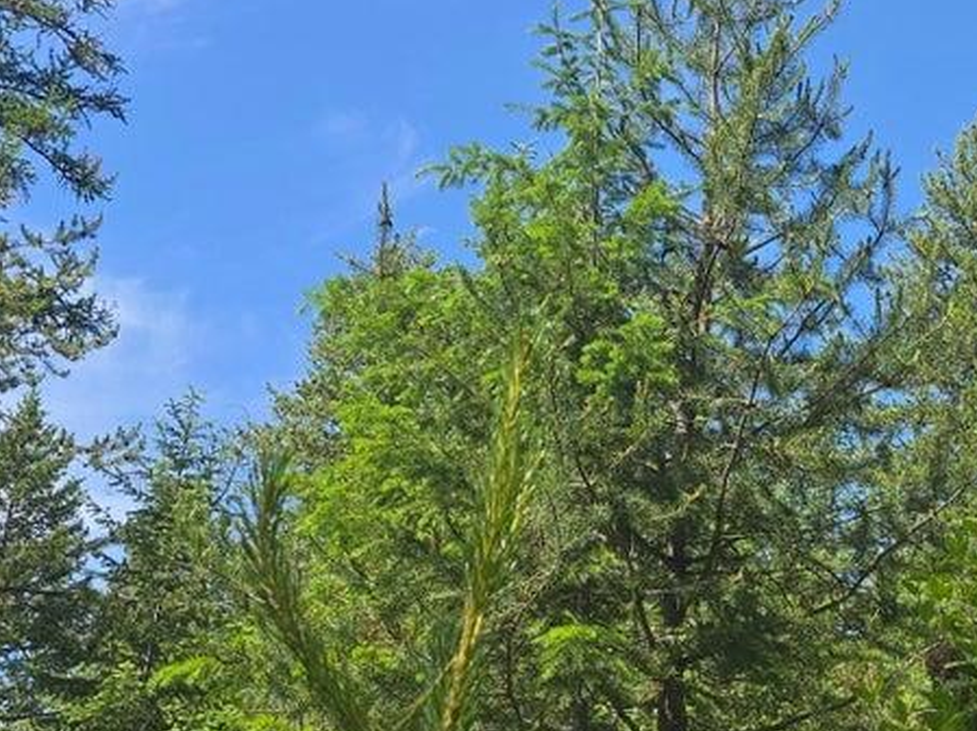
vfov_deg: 20.9
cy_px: 503
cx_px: 1309
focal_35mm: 70
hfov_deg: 24.0
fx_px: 1974
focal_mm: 6.3
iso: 12
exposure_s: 1/443
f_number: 1.7
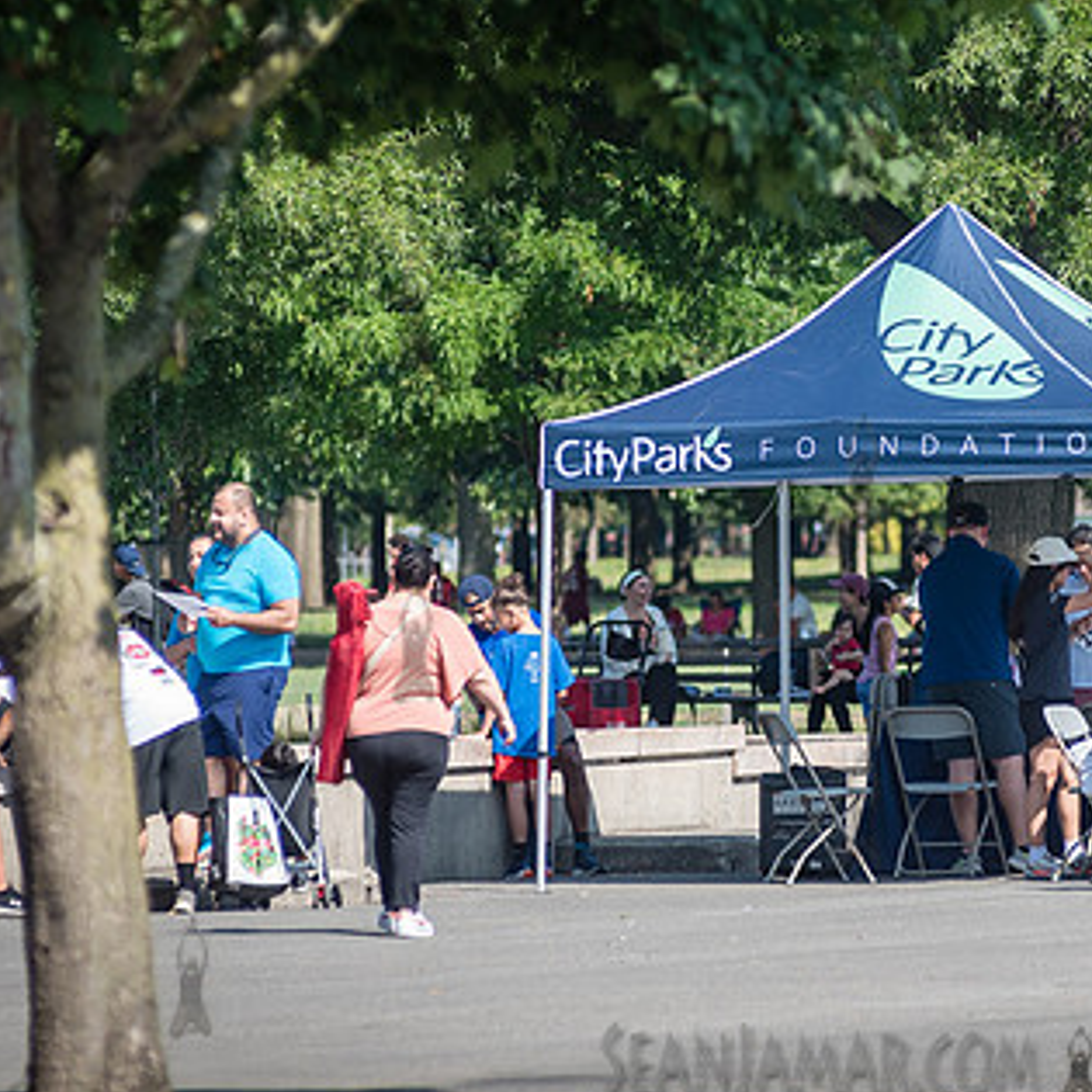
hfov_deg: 4.2
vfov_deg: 4.2
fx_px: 14919
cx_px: 810
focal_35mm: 418
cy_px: 499
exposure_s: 1/1250
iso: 200
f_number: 4
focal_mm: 200
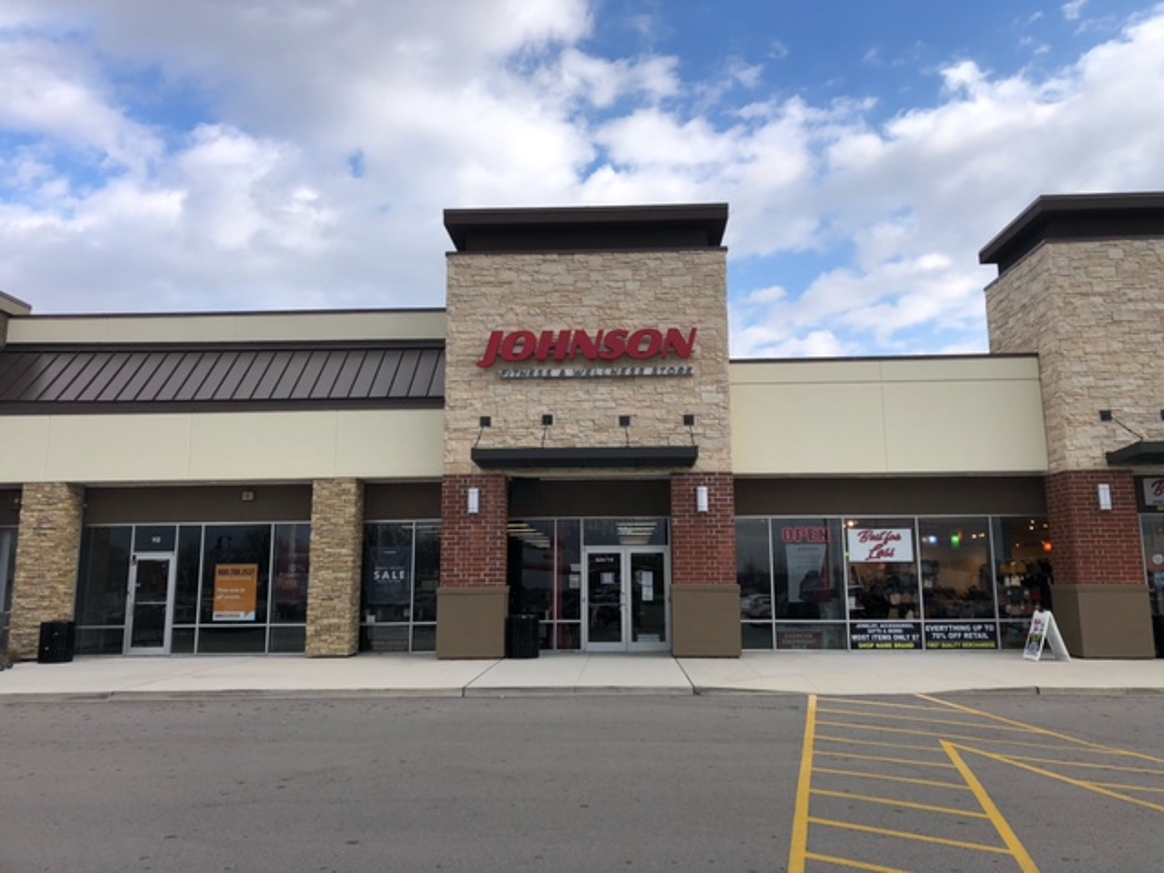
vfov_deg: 49.7
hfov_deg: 63.4
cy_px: 436
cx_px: 582
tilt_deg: +8.2
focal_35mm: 28
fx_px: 942
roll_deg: +0.2
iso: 20
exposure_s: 1/1297
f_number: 1.8
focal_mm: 4
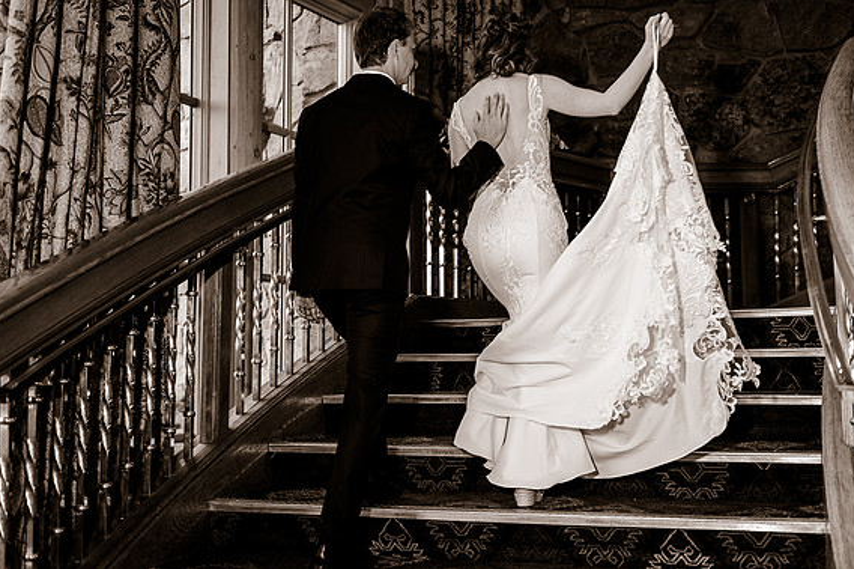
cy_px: 279
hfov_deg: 42.8
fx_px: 1091
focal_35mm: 46
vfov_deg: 29.2
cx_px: 432
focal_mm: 45
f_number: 3.2
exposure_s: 1/200
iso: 400
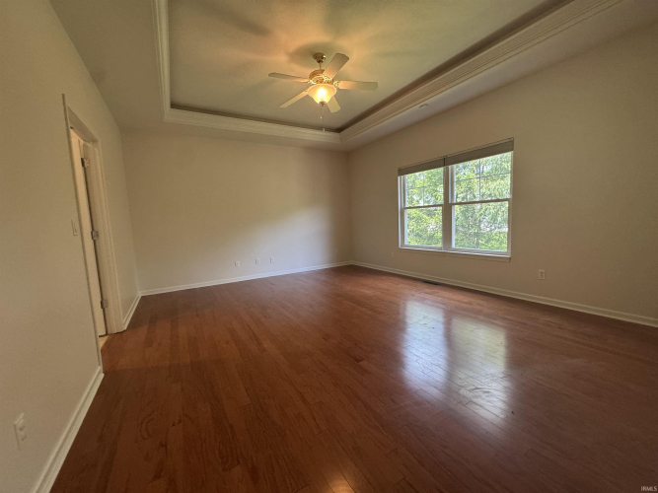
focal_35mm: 14
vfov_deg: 85.7
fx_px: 266
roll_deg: +2.3
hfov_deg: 102.1
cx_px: 329
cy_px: 246
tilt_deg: -6.0
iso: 250
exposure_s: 1/120
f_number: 2.2
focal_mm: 2.22
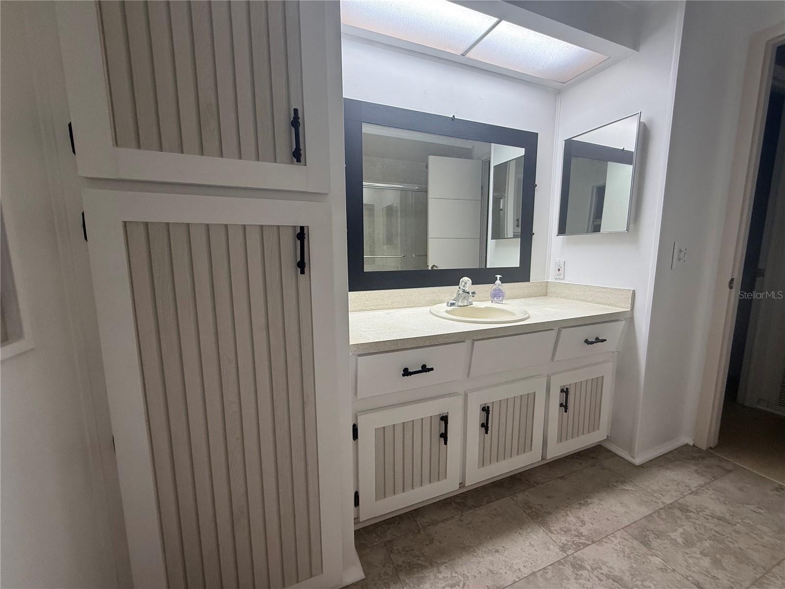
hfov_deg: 102.1
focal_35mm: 14
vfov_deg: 85.7
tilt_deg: -7.4
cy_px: 294
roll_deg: +0.1
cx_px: 392
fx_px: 317
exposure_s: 1/120
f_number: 2.2
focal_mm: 2.22
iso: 200
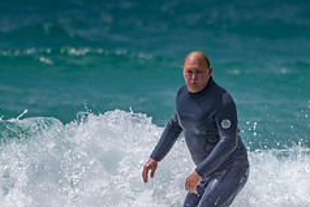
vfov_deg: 0.9
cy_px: 194
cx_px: 253
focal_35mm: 1501
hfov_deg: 1.4
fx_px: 12933
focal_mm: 500
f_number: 5.6
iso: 90
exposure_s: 1/2000
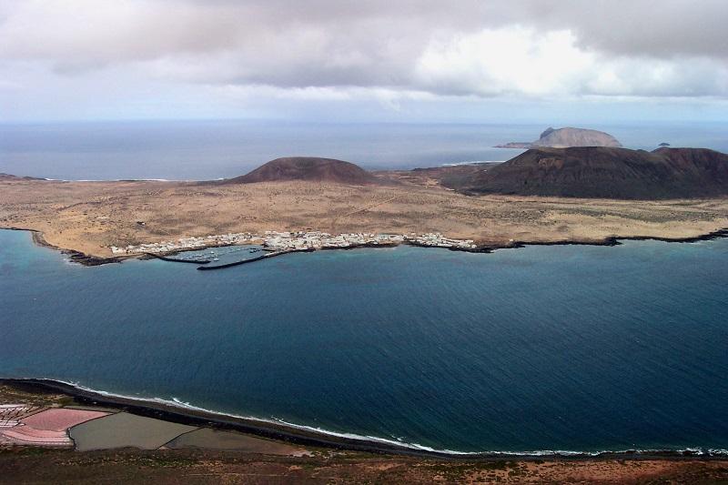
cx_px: 364
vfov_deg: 35.0
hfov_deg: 50.7
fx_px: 768
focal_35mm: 38
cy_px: 242
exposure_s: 1/714
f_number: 4.8
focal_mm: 8
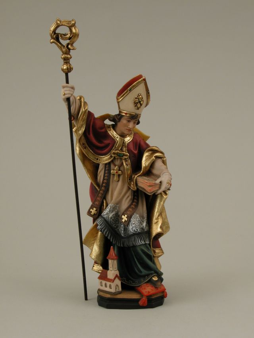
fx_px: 606
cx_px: 127
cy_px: 169
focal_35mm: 62
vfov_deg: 31.2
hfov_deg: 23.7
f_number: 7.2
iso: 100
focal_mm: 15.7
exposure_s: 1/15
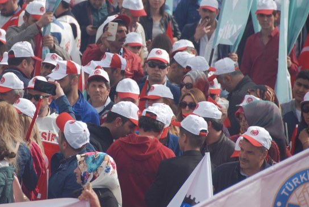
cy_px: 89
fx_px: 3808
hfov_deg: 4.6
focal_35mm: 443
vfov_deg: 3.1
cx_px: 95
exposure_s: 1/640
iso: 200
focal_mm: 200
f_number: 5.6
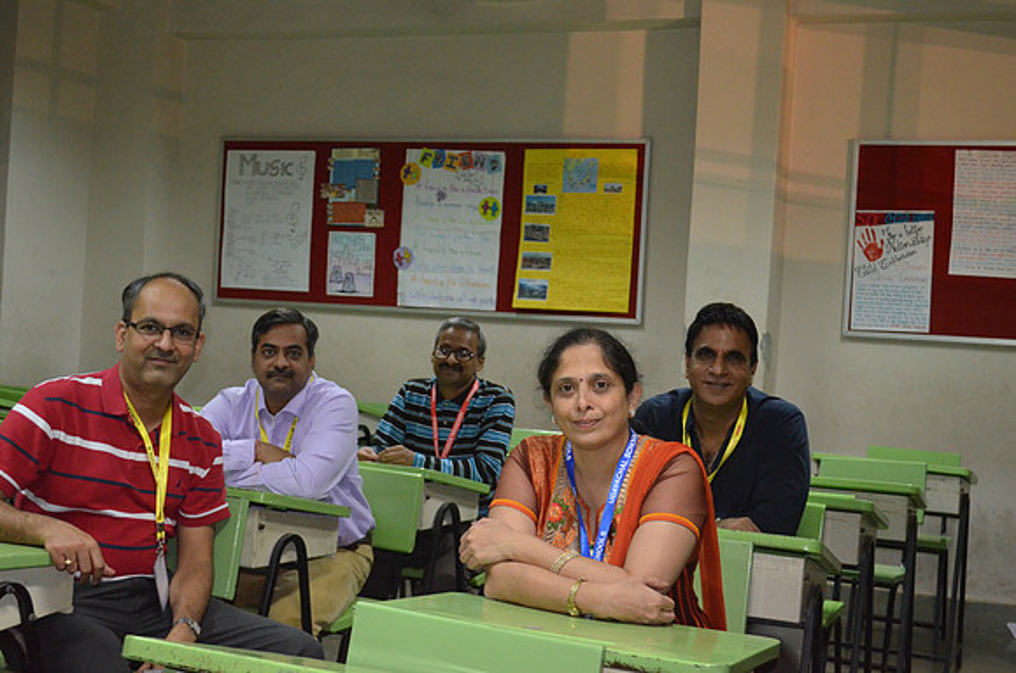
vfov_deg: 27.9
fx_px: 1352
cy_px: 336
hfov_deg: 41.2
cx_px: 508
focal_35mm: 48
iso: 3200
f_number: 4.8
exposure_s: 1/60
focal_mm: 32
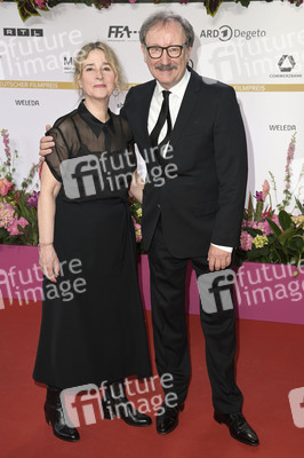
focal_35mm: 48
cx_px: 152
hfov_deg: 28.0
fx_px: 609
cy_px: 229
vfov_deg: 41.1
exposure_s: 1/250
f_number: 5.6
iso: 640
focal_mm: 48
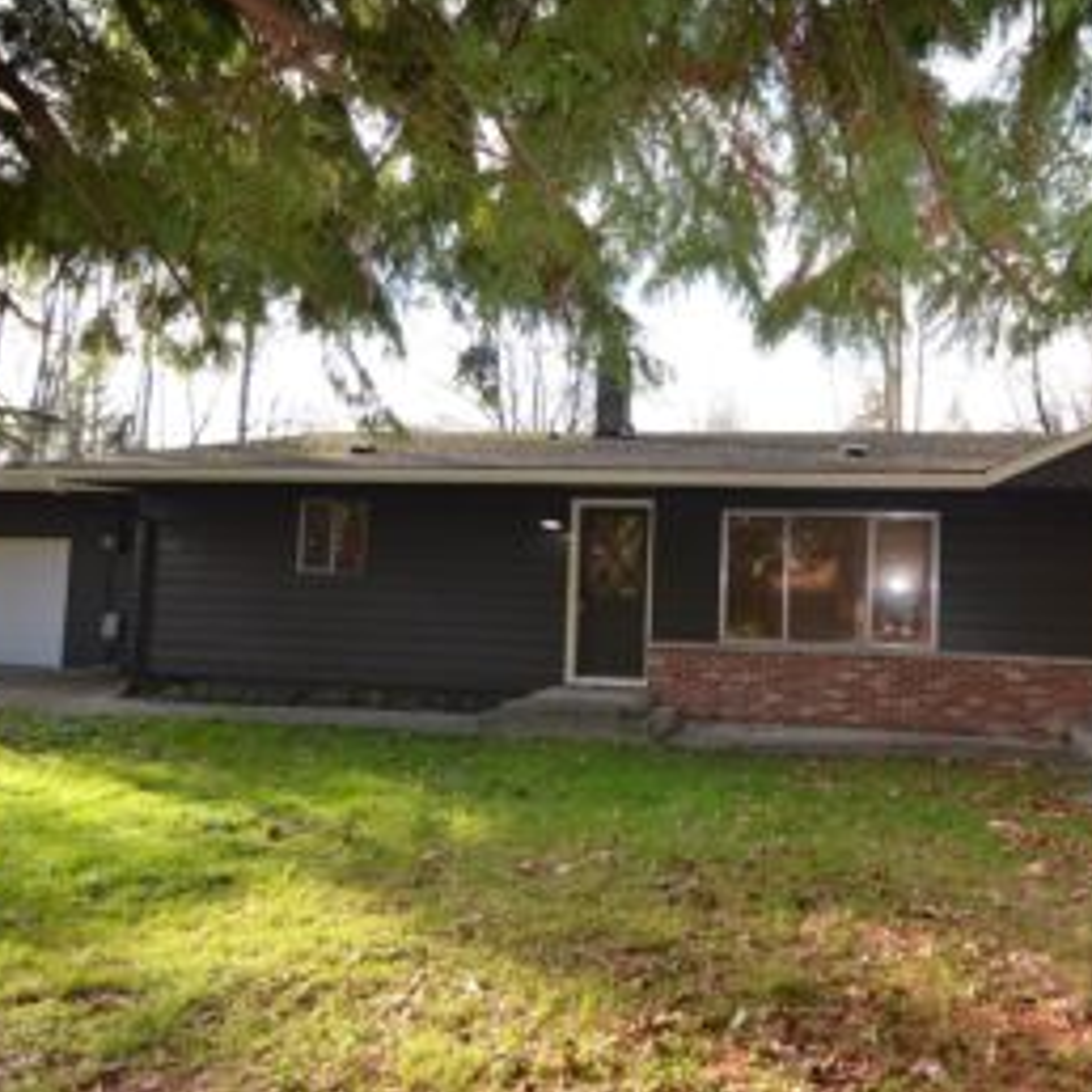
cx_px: 783
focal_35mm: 26
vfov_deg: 61.6
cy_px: 540
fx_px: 916
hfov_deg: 59.2
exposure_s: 1/200
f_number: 2.8
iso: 100
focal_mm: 13
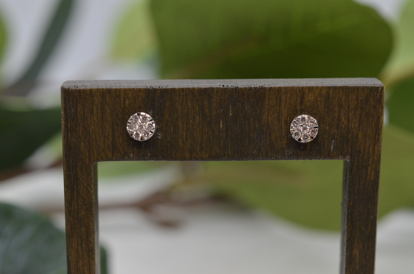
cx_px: 207
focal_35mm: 60
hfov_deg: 33.5
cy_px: 137
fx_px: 689
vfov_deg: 22.5
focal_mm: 40
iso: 1000
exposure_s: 1/200
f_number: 9
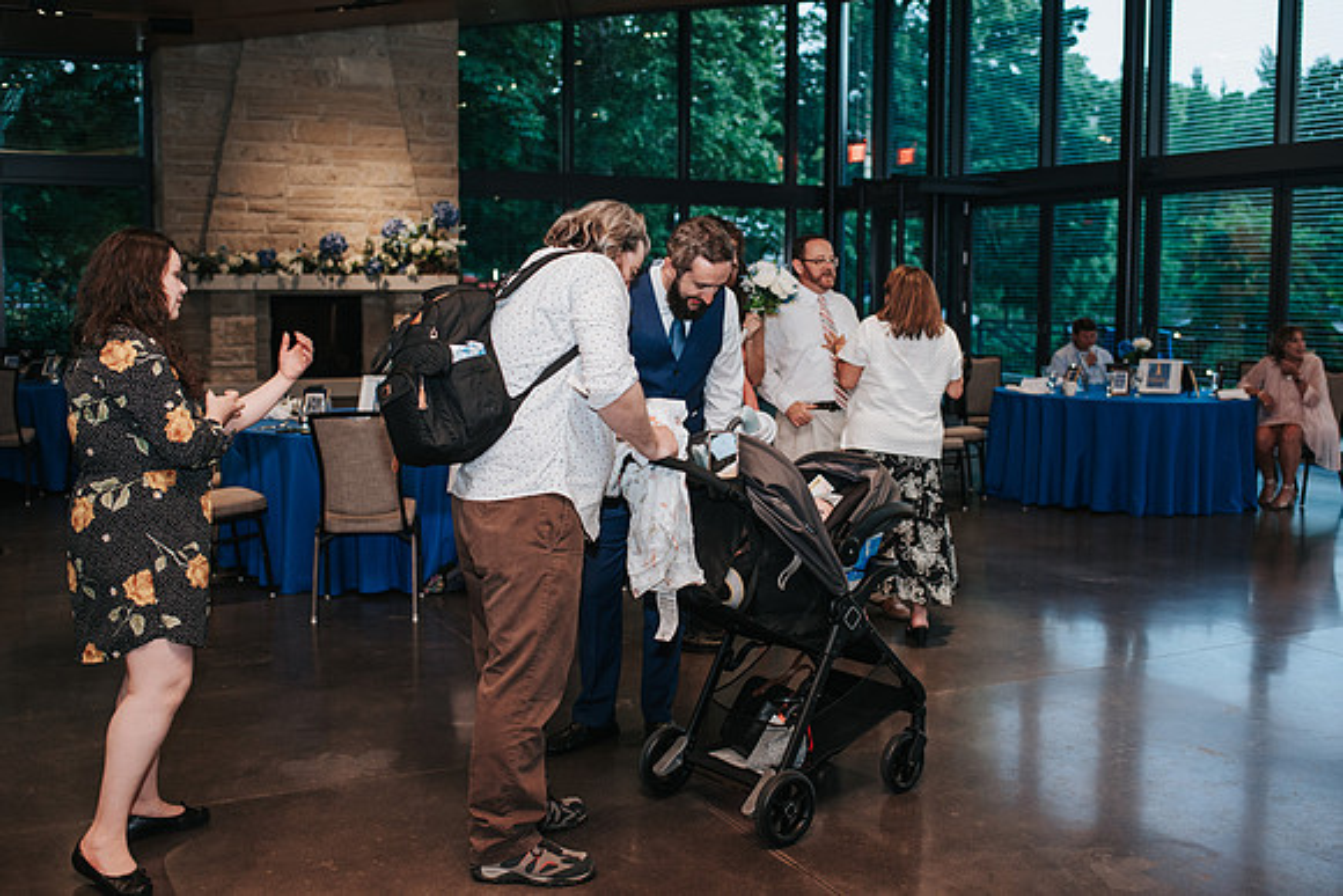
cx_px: 688
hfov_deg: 50.3
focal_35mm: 38
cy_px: 414
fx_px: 1430
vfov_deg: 34.8
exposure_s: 1/160
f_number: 2.8
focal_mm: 35
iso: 1000
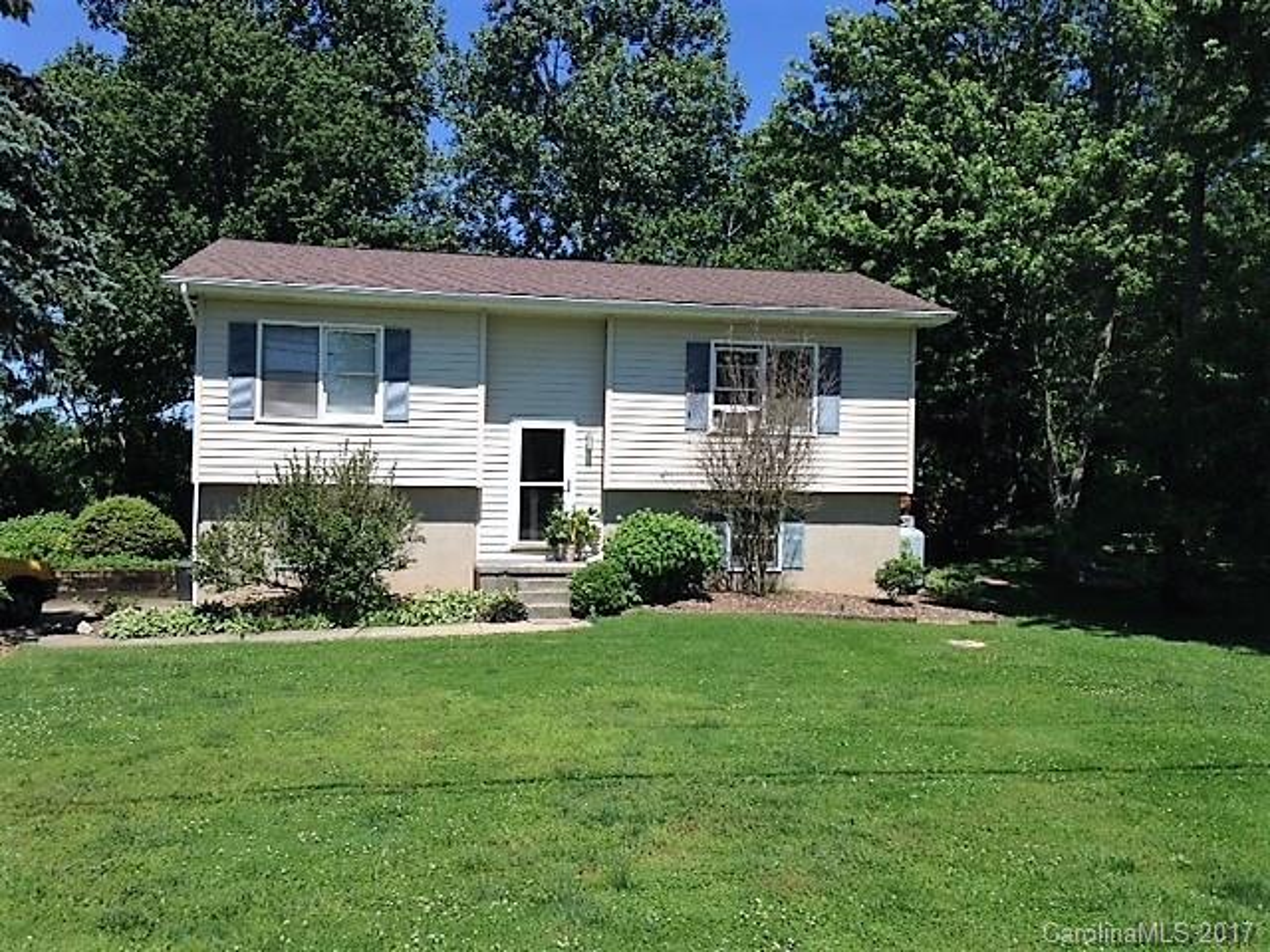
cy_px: 476
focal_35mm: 33
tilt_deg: -0.9
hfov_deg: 55.4
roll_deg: +0.7
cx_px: 635
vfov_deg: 42.9
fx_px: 1211
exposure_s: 1/1748
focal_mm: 4.12
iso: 50
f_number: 2.4
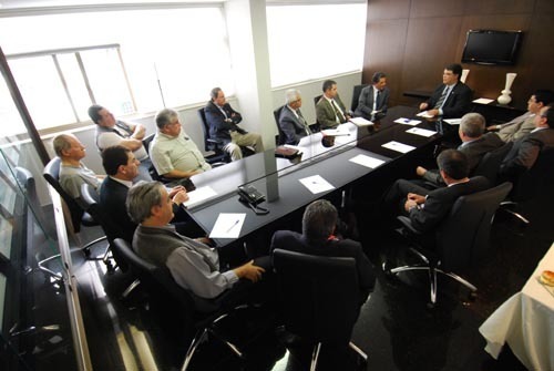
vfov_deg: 67.6
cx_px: 277
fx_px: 277
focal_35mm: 18
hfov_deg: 89.9
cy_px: 186
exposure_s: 1/40
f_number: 4
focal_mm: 12
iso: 800
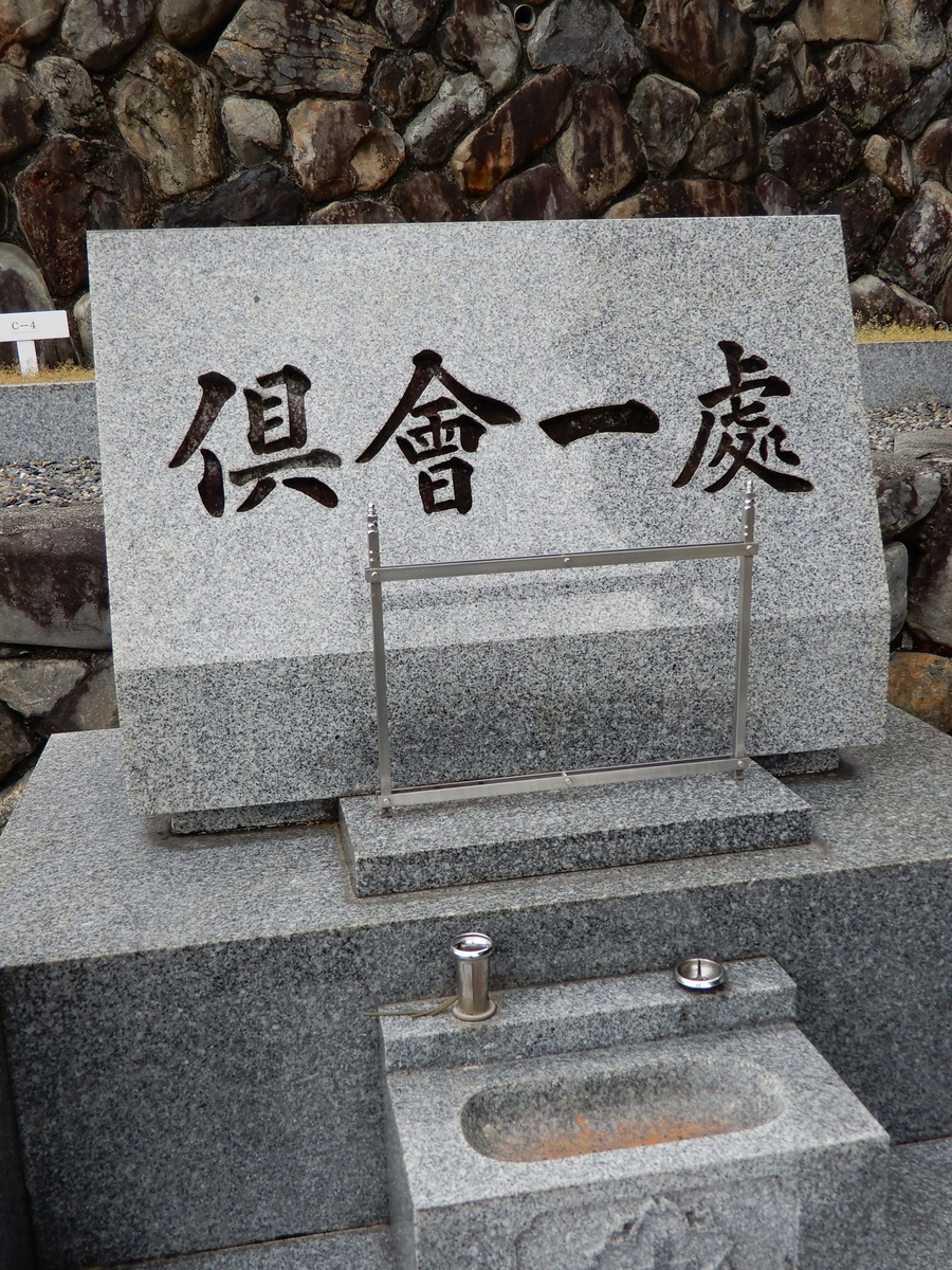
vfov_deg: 52.6
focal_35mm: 35
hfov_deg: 40.7
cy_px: 635
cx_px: 476
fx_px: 1283
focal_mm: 6.2
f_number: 4
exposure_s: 1/80
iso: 80
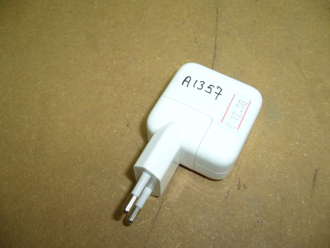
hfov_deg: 52.6
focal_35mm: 35
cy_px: 124
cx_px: 165
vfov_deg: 40.7
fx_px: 334
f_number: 2.8
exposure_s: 1/30
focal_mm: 5.8
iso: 80
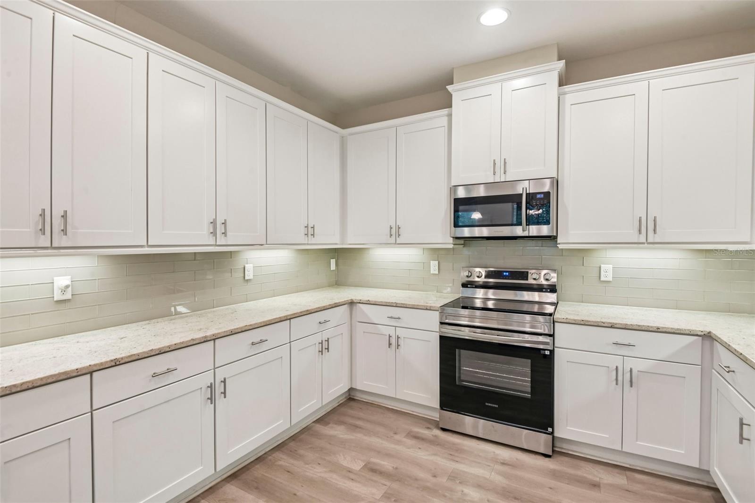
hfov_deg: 96.7
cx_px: 378
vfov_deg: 73.7
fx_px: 335
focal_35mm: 16
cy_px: 252
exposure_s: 1/13
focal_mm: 16
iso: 400
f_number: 8
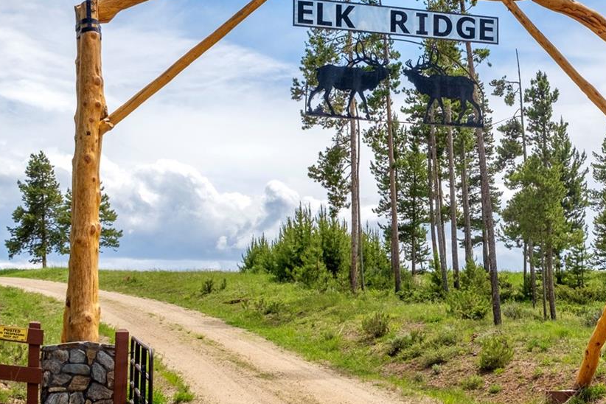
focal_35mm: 72
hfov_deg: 27.3
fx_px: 1212
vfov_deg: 18.9
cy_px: 222
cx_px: 520
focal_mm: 24.7
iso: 500
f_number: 4
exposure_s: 1/4000
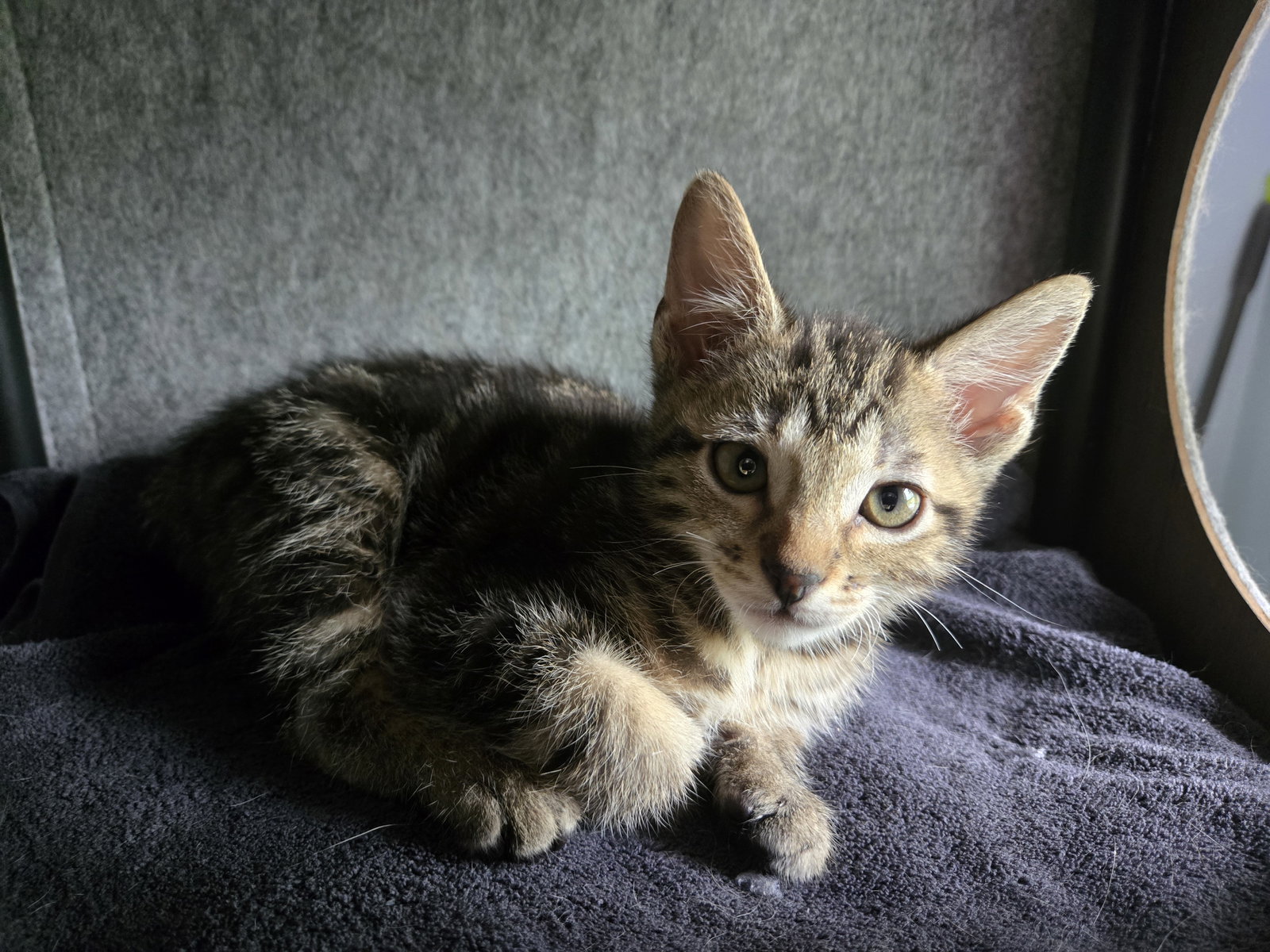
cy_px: 476
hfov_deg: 73.9
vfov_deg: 58.9
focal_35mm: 23
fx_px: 844
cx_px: 635
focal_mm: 5.4
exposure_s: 1/60
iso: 1000
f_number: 1.8
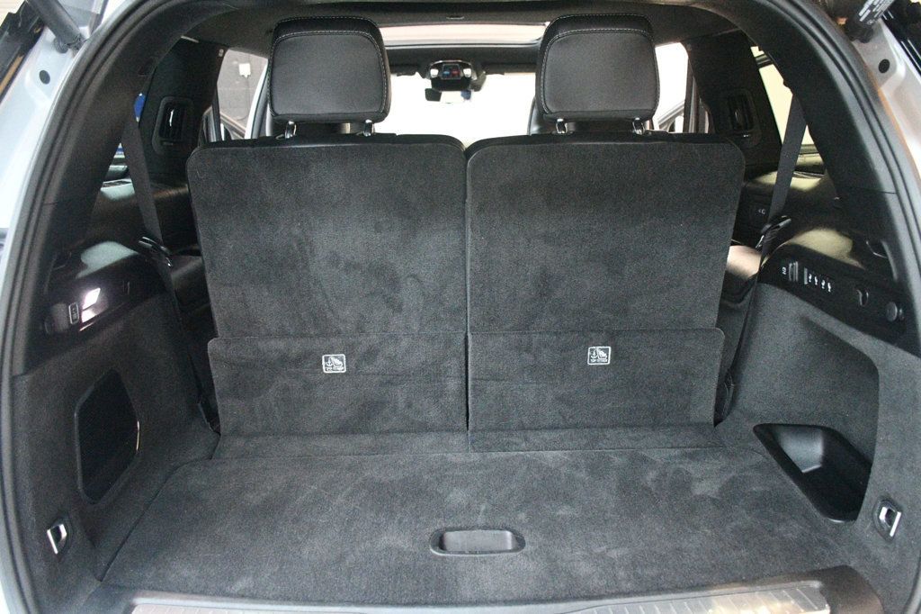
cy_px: 307
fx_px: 844
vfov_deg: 39.9
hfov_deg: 57.2
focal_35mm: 33
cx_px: 460
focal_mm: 22
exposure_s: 1/60
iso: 11400
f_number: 3.5
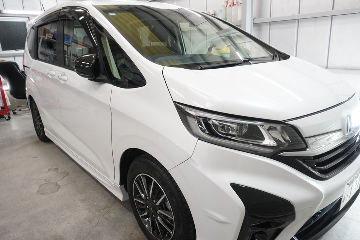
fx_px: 255
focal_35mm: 26
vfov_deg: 50.5
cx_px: 180
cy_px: 120
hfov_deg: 70.4
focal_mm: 17
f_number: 5.6
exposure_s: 1/160
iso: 3200
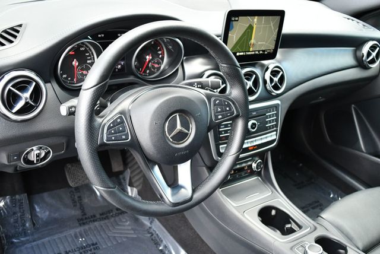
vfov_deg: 36.9
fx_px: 380
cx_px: 190
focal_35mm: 36
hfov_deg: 53.1
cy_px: 127
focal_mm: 18
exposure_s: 1/200
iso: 800
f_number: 3.5
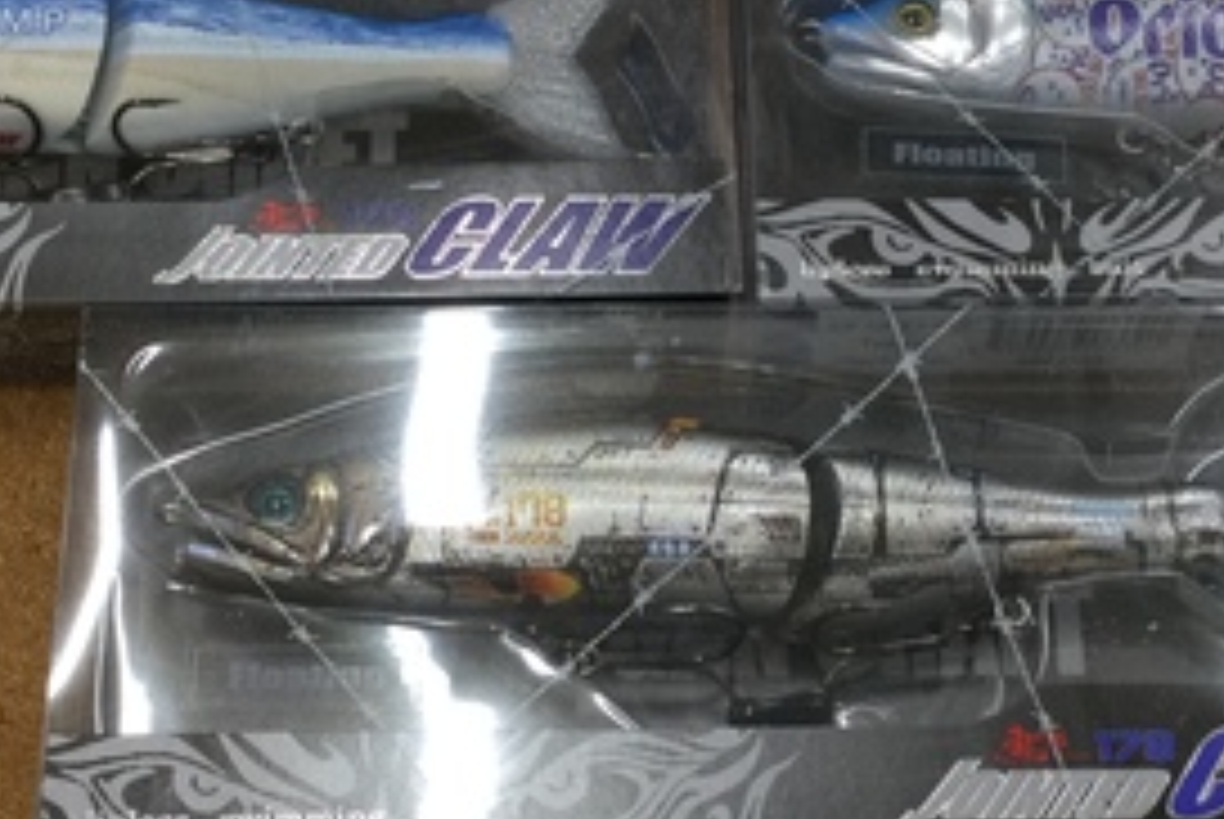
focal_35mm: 71
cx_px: 698
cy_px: 432
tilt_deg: -66.4
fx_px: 2417
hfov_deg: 28.4
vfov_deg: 19.2
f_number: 2.4
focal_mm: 3.3
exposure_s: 1/40
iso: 32
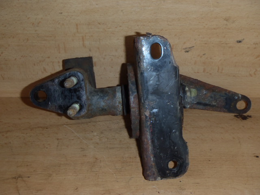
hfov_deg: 49.0
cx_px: 130
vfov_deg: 37.7
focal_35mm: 38
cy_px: 98
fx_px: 285
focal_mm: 6.83
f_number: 4.6
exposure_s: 1/40
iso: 100
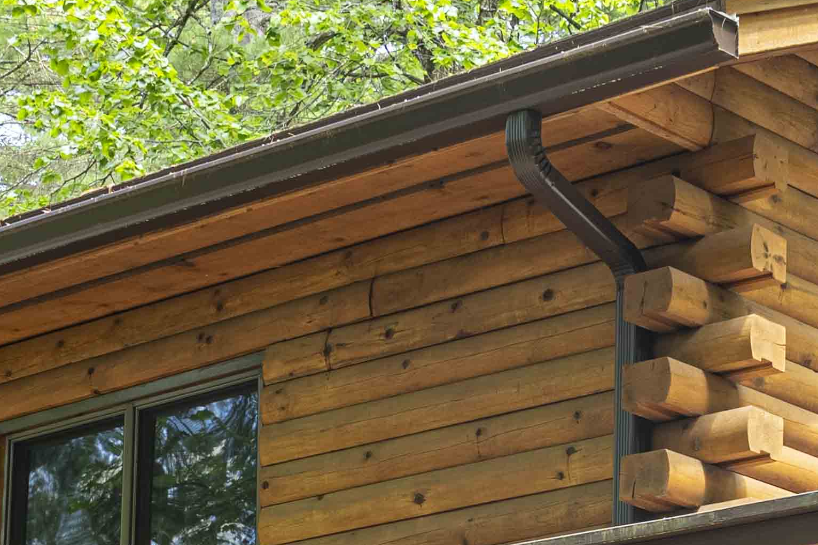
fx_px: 3112
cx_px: 459
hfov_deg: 15.0
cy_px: 906
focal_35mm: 137
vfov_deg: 9.6
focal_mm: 35
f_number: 7.1
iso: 320
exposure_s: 1/250
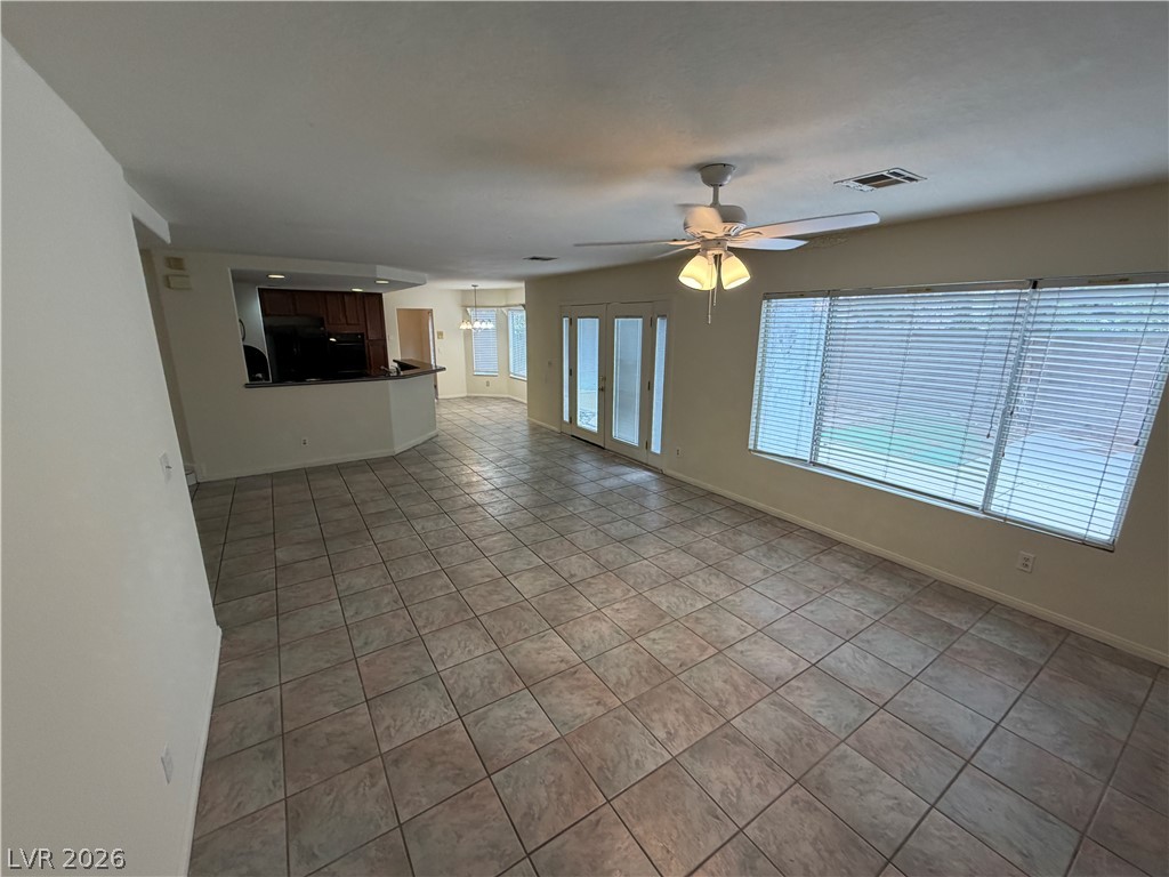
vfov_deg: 85.7
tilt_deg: -12.2
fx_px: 473
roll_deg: -1.2
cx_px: 584
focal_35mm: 14
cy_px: 438
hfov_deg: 102.1
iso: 160
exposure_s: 1/120
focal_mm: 2.22
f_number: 2.2
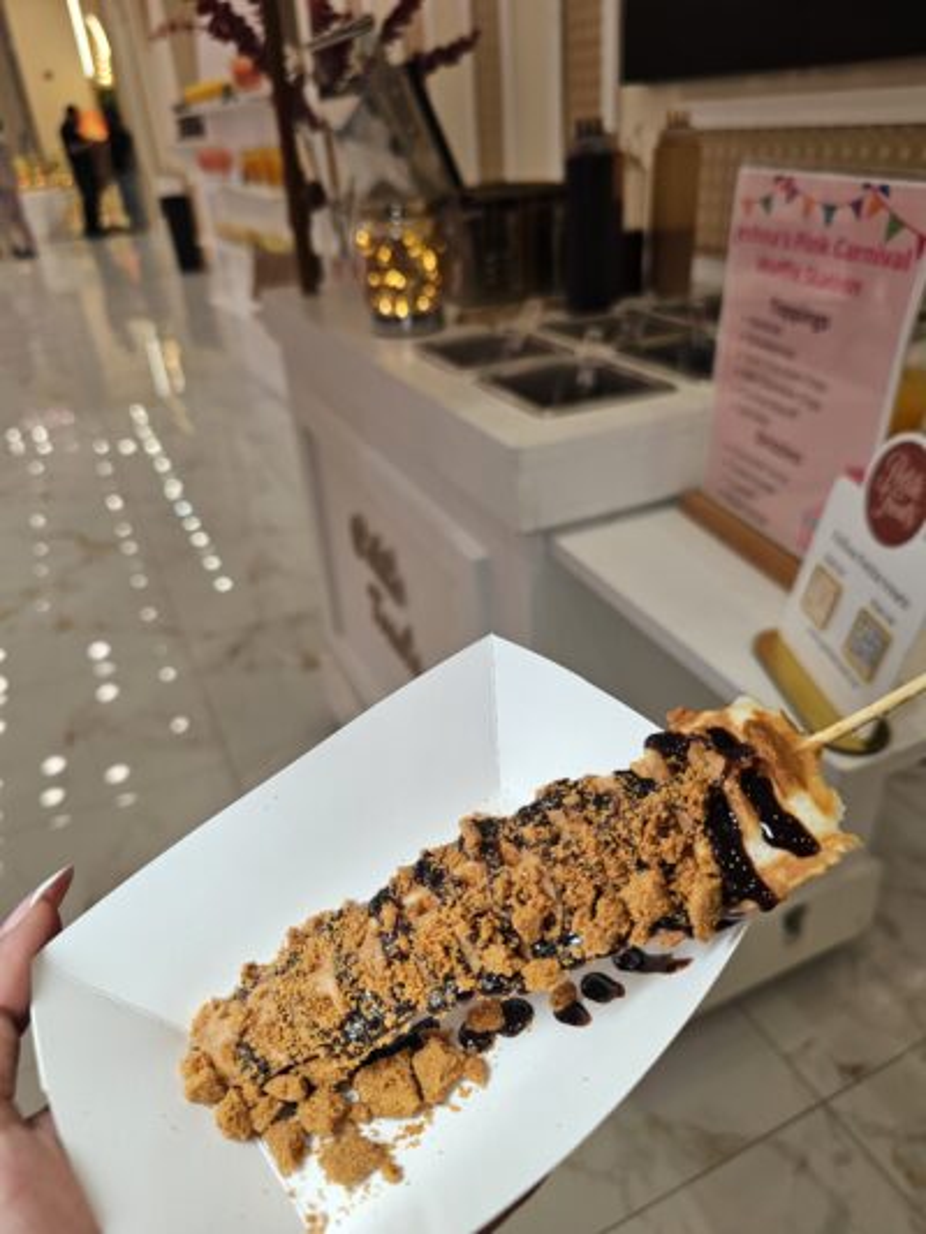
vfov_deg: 73.9
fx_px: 820
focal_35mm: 23
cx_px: 463
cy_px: 617
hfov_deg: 58.9
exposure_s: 1/120
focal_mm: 6.3
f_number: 1.7
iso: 40
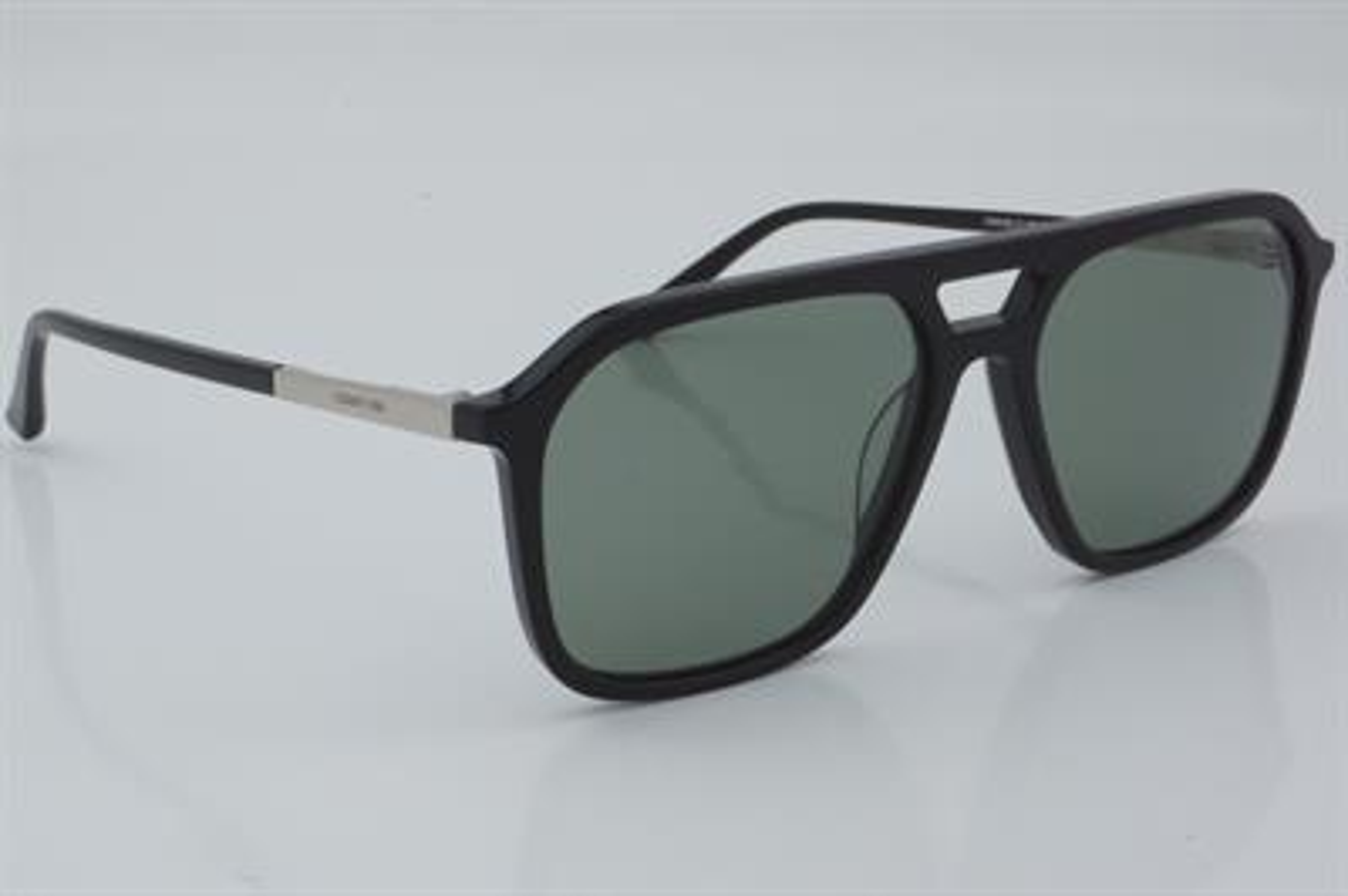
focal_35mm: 75
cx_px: 674
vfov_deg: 18.2
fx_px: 2806
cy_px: 448
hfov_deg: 27.0
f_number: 32
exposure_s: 1/3
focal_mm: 50
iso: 100
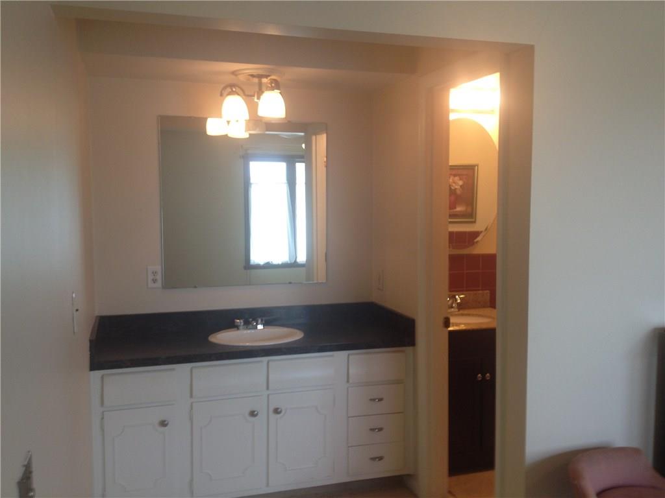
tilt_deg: -4.7
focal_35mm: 35
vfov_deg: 40.7
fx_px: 672
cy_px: 249
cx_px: 332
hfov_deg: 52.6
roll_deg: -1.0
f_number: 2.4
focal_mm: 4.28
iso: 50
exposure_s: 1/20
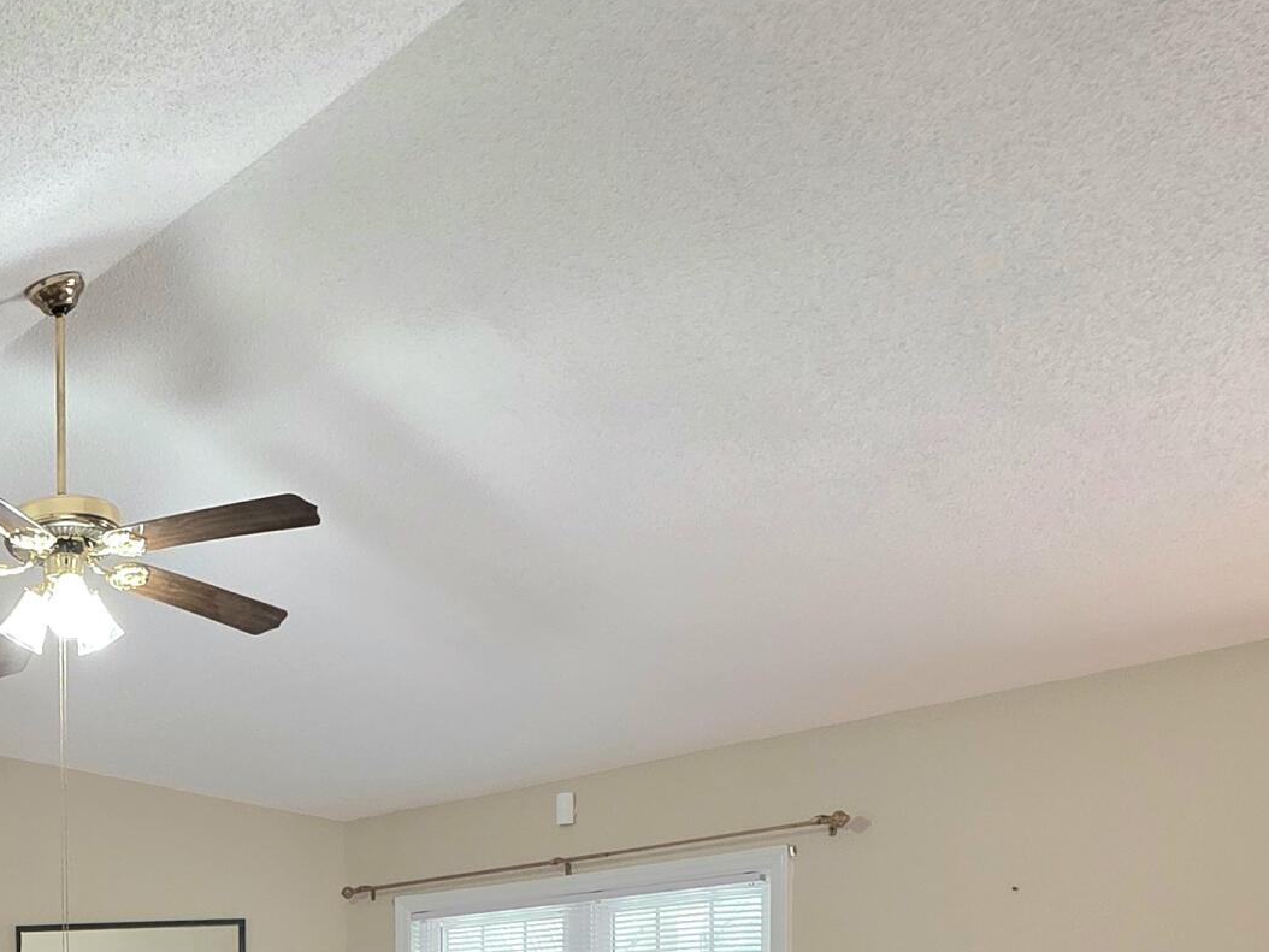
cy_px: 1130
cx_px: -23
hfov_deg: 42.6
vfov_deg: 32.3
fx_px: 1357
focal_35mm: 37
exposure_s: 1/120
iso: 200
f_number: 1.9
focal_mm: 2.2
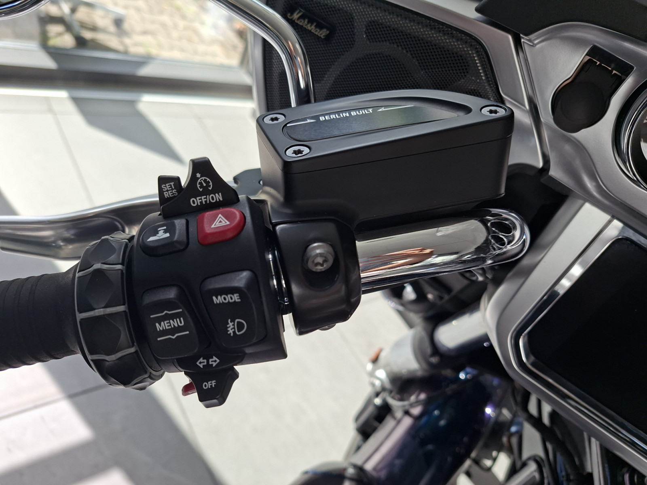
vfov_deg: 58.9
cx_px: 324
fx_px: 430
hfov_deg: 73.9
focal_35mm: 23
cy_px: 242
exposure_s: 1/597
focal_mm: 5.54
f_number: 1.8
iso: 40
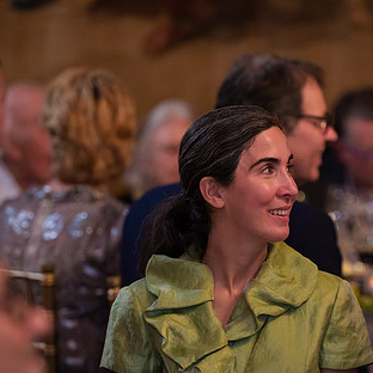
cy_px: 229
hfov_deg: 6.9
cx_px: 266
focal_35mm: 255
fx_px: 3109
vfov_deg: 6.9
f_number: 3.2
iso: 3200
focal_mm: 160
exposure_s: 1/200
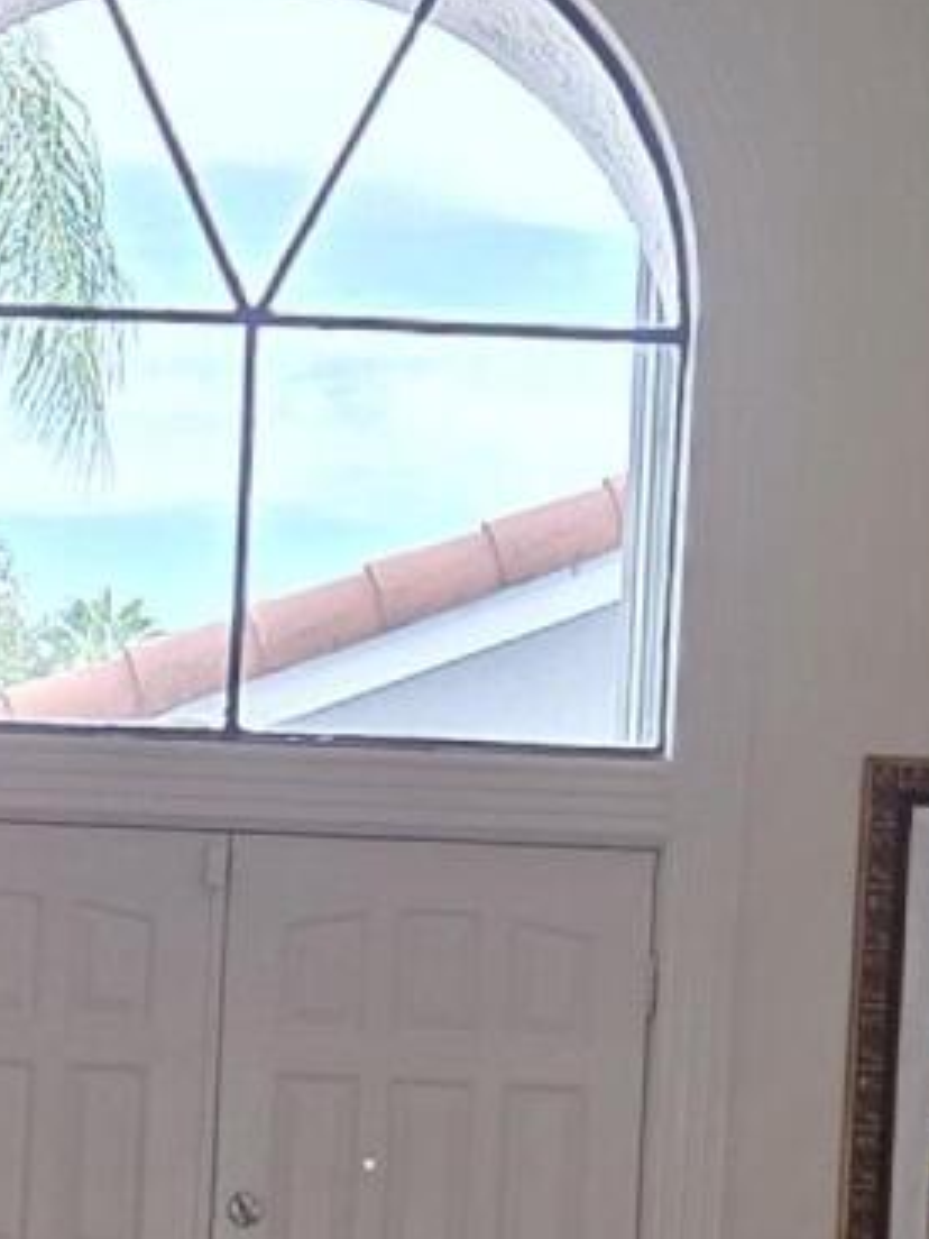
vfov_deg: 15.6
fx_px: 4473
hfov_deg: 11.6
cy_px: 1138
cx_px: -158
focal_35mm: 125
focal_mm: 5.4
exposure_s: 1/120
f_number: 1.8
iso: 320
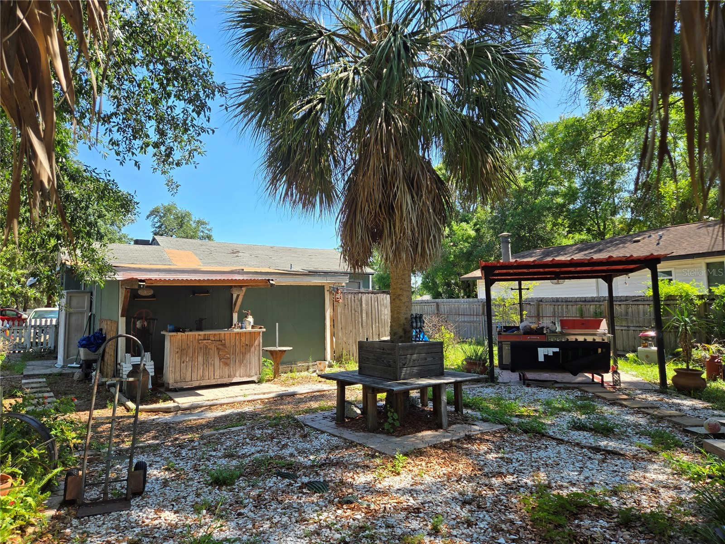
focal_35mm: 23
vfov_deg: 58.9
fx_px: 482
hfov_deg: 73.9
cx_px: 362
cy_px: 272
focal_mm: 5.4
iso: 25
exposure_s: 1/880
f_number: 1.8
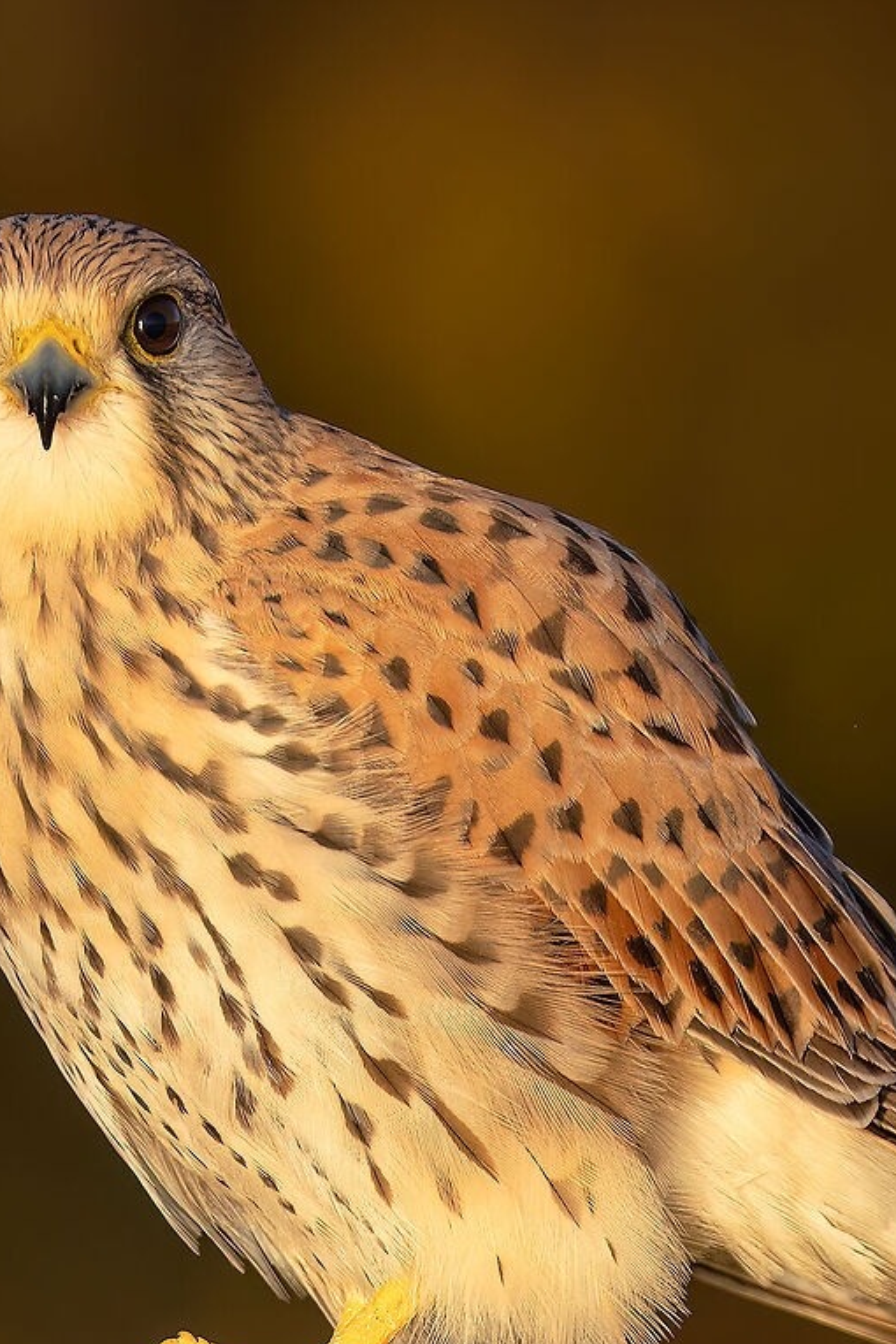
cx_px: 79
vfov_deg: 1.1
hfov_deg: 0.7
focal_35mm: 1882
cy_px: 1219
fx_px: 70256
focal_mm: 600
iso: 500
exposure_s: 1/1600
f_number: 6.3
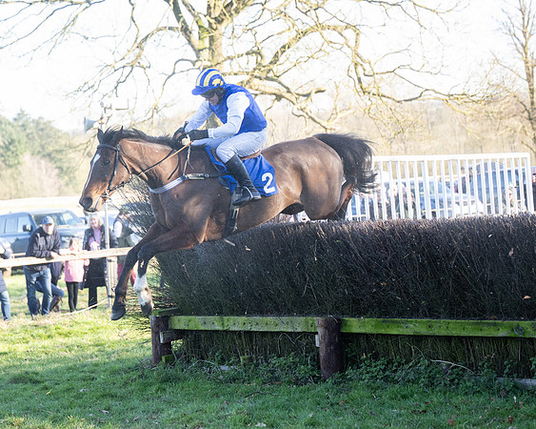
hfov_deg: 18.1
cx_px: 243
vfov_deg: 14.5
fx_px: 1684
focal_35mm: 106
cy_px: 230
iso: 800
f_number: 2.8
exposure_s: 1/1250
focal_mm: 70
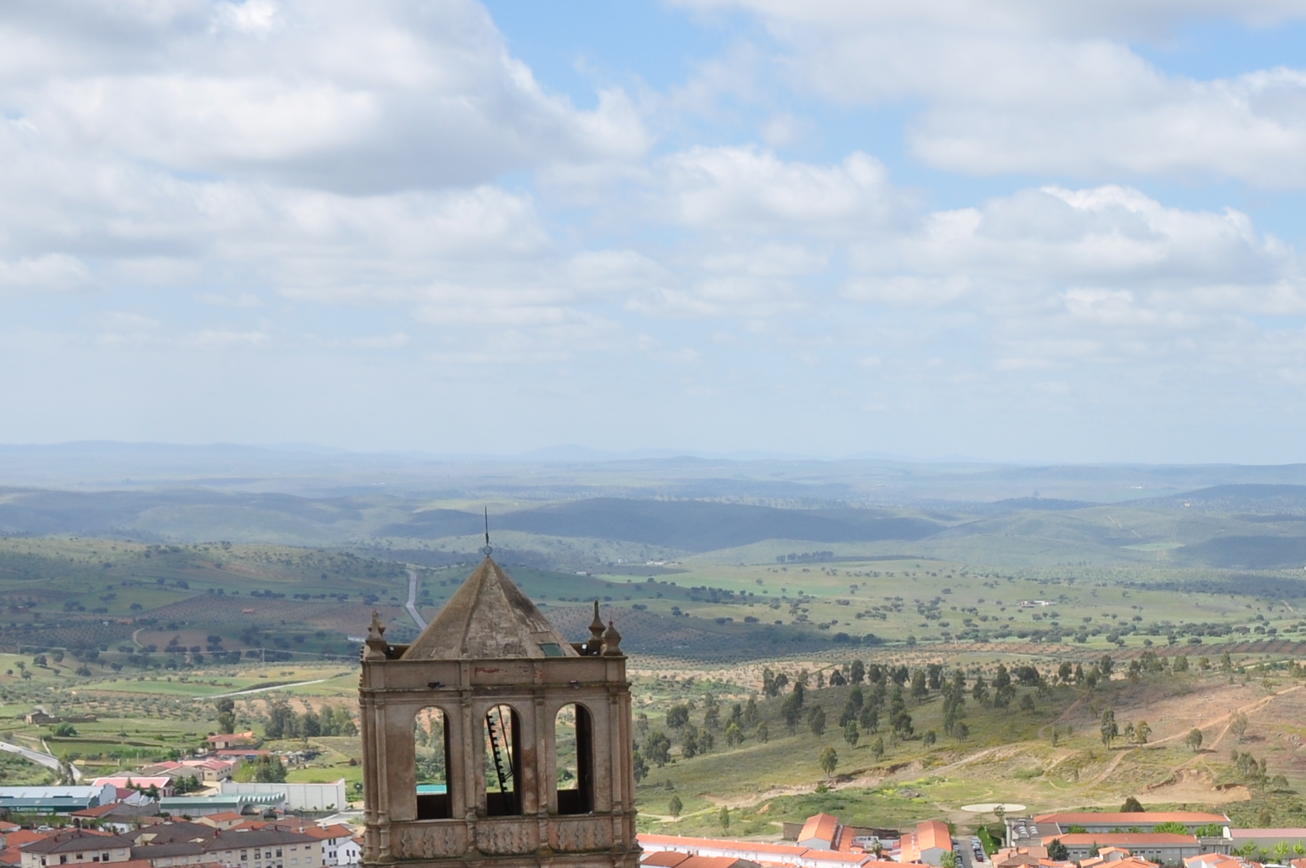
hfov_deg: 24.6
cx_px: 1269
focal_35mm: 79
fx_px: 2863
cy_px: 938
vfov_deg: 16.7
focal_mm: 24
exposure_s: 1/200
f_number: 11
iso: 200
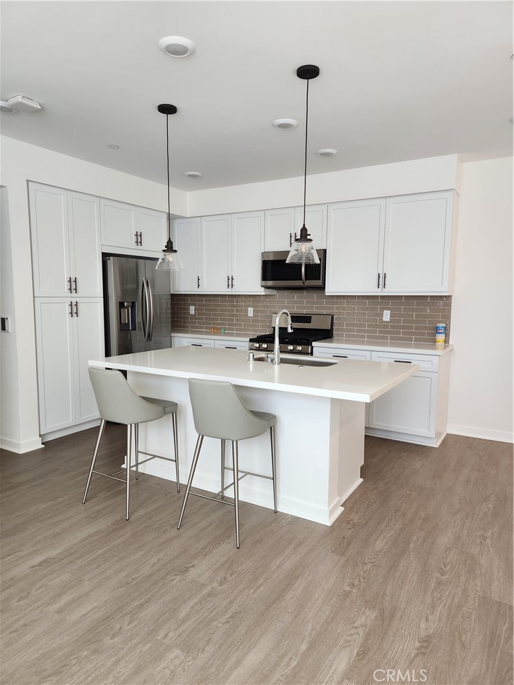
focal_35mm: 23
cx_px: 257
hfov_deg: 58.9
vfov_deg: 73.9
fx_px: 455
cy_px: 342
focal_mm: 5.4
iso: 100
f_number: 1.8
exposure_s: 1/180
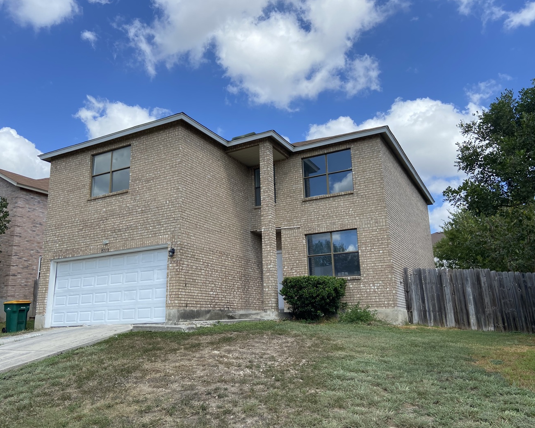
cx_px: 251
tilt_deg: +15.8
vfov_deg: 51.5
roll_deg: +1.6
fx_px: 443
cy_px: 219
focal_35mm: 28
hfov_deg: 62.2
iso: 32
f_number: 1.8
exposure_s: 1/2066
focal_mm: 4.25
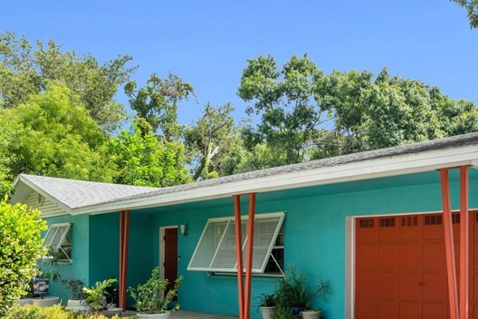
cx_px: 361
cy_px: 256
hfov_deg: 49.7
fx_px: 491
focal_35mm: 37
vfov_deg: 34.8
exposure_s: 1/320
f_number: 9
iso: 200
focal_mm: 18
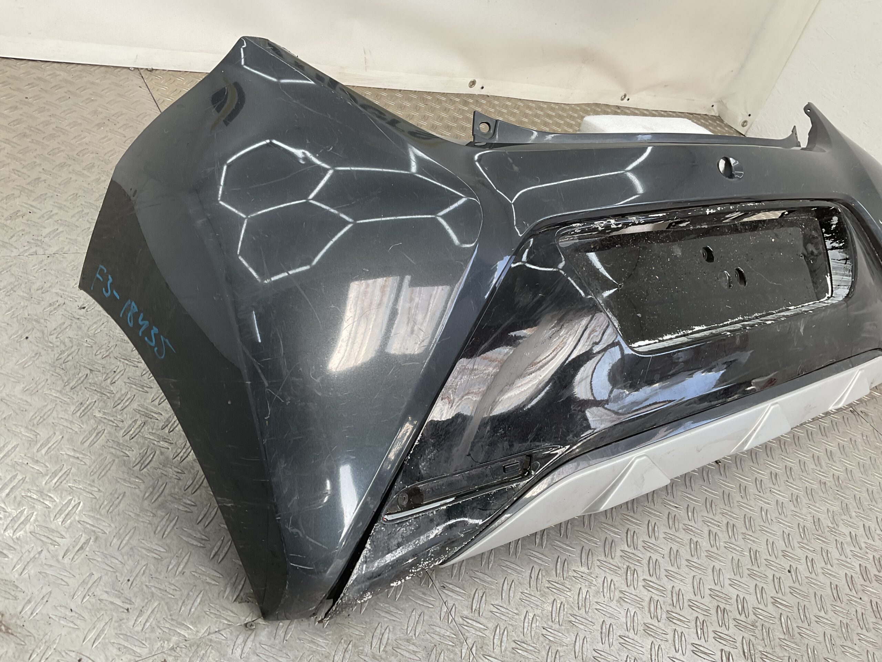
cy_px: 331
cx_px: 441
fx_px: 739
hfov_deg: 61.7
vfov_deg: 48.2
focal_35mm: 29
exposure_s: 1/120
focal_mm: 3
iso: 20
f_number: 1.8
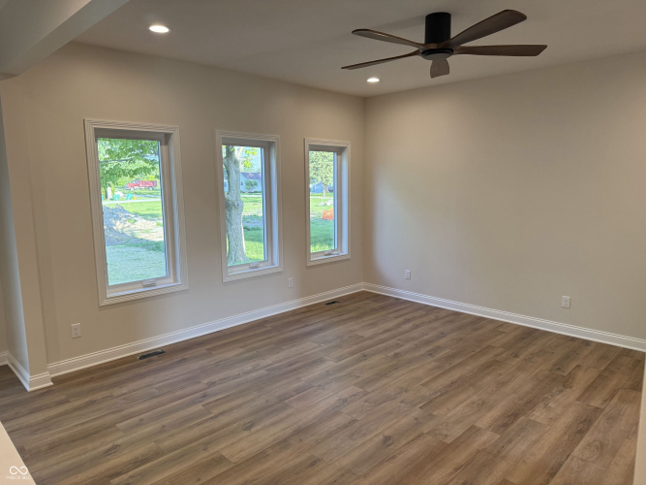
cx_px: 323
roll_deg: +0.6
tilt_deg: -8.1
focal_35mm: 24
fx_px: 448
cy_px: 242
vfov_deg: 56.8
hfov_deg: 71.6
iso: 125
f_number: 1.78
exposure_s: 1/163
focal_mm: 6.76
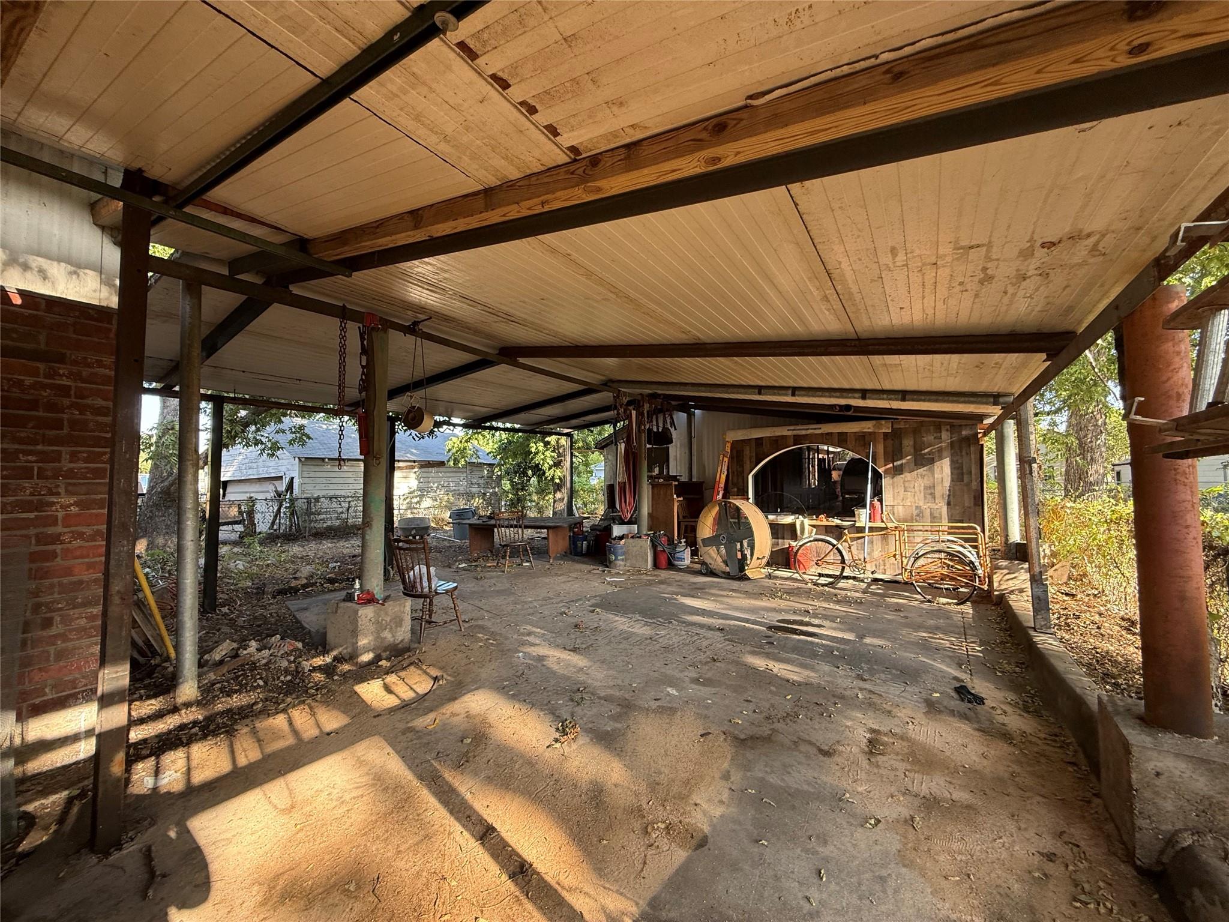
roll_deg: +0.3
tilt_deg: +3.6
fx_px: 497
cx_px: 614
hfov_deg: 102.1
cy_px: 461
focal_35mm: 14
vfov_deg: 85.7
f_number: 2.2
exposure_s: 1/99
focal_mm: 2.22
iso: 125
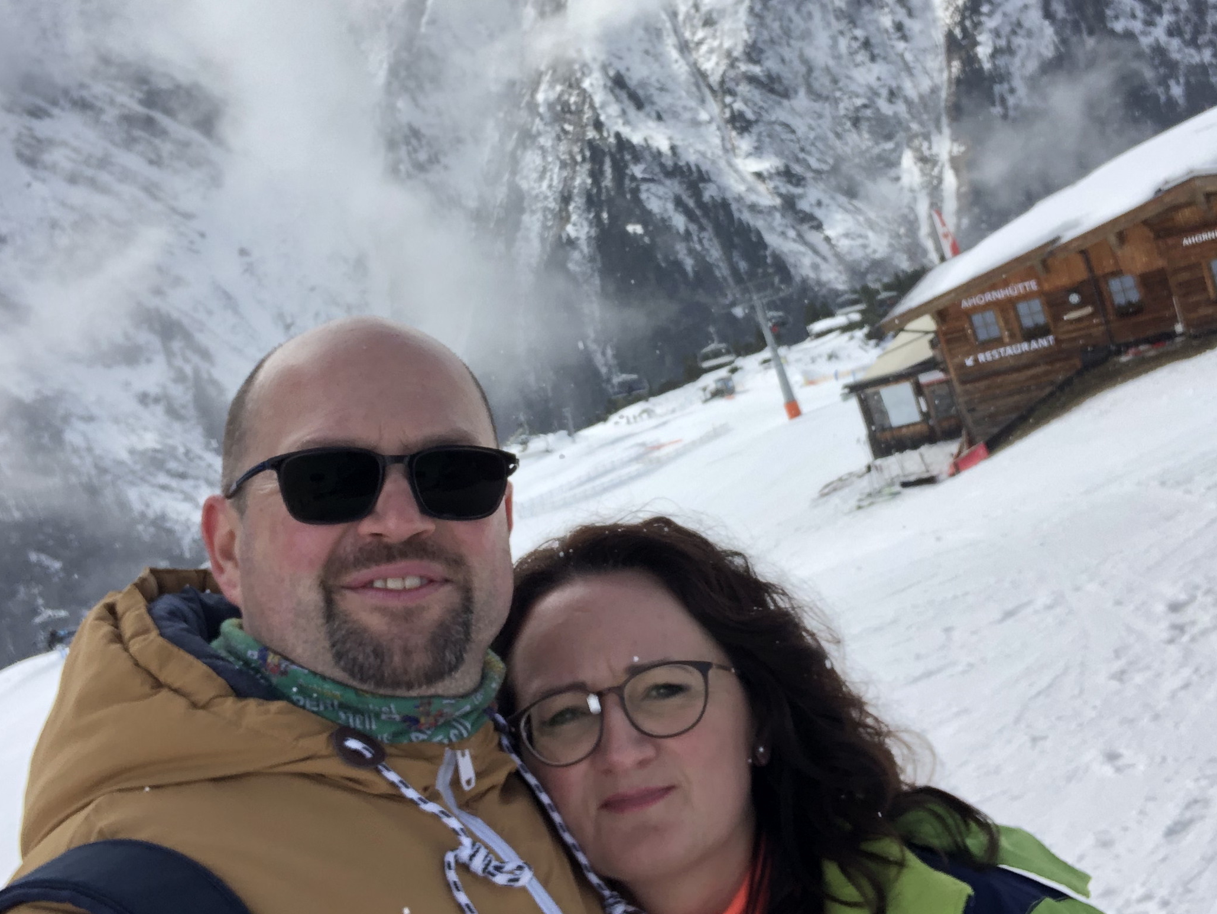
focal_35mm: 48
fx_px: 1689
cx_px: 626
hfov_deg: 39.6
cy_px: 345
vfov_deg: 30.2
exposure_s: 1/871
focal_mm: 2.87
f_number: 2.2
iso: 20
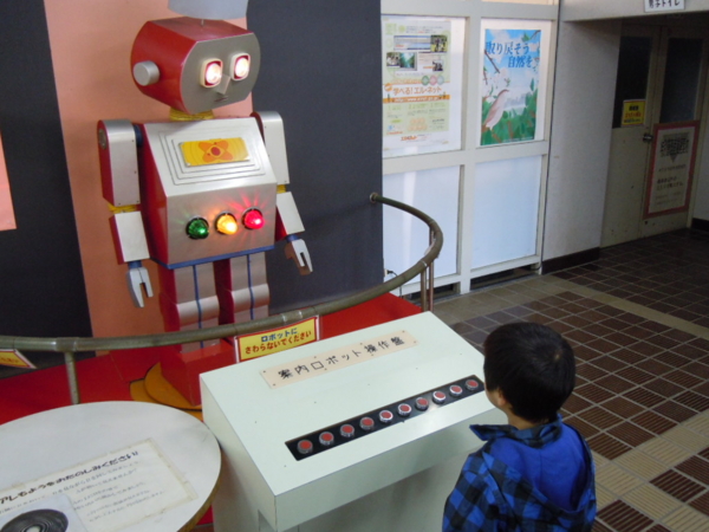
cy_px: 266
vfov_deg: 46.8
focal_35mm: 30
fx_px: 614
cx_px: 354
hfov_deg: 60.0
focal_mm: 5.4
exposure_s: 1/20
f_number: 3.5
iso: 400
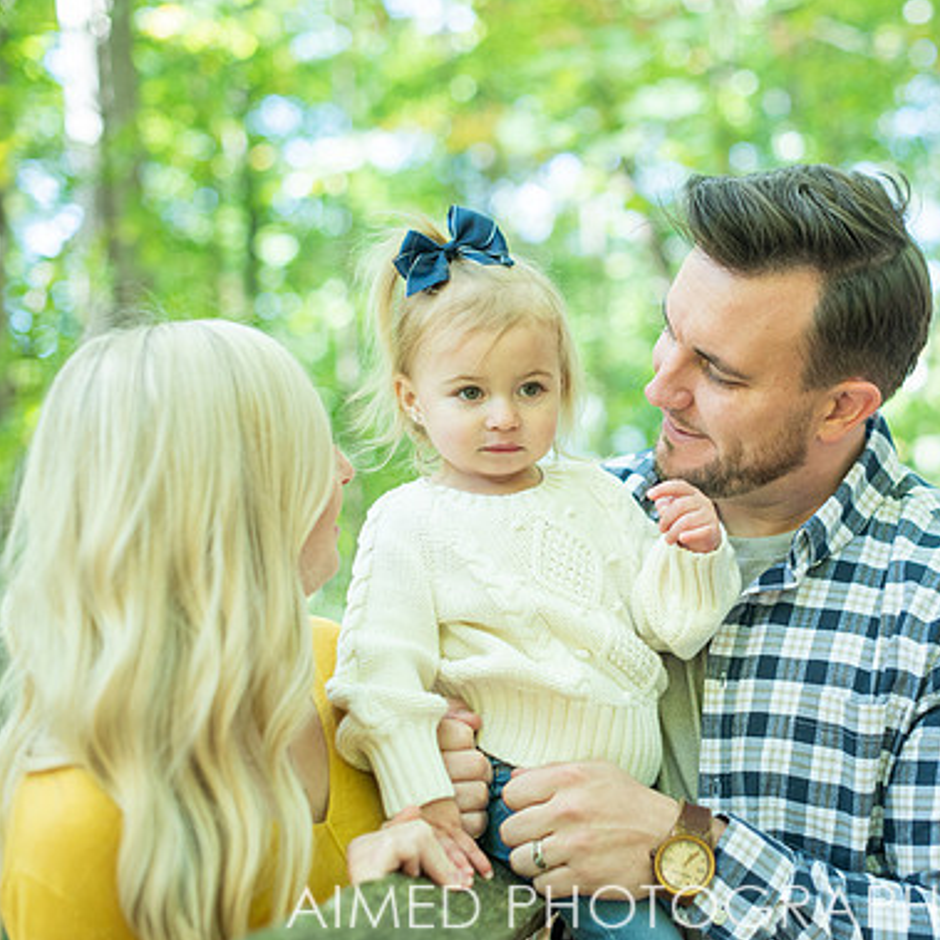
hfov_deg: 26.3
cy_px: 475
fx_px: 1997
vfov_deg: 26.5
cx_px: 635
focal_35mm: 65
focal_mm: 50
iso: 640
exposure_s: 1/400
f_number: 2.2
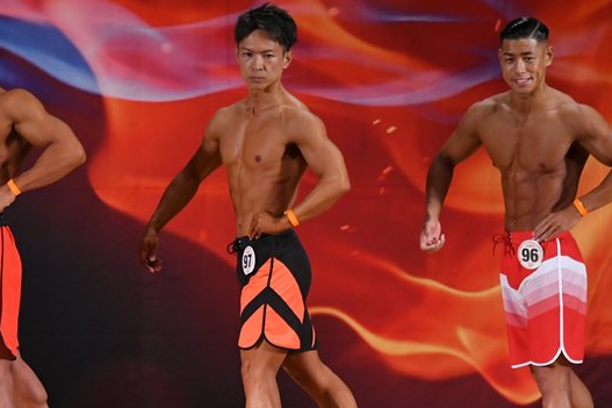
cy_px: 263
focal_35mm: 353
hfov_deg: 5.8
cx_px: 260
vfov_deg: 3.9
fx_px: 5999
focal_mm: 160
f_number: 5.6
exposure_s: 1/400
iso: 3200
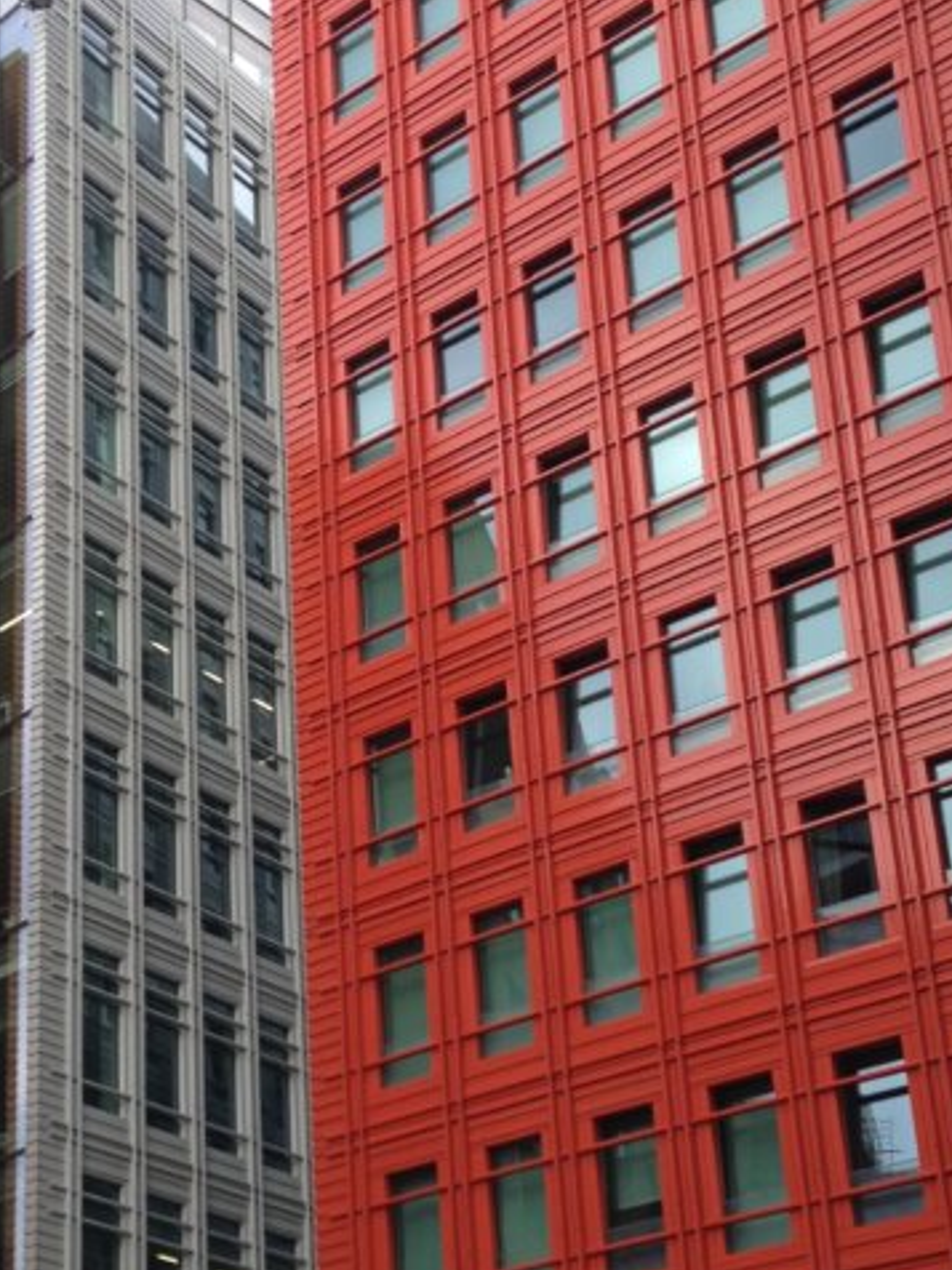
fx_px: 2603
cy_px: 886
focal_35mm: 71
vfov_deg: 27.2
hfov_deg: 20.6
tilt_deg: +22.9
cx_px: 299
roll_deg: +0.7
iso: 50
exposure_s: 1/149
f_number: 2.4
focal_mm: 4.12
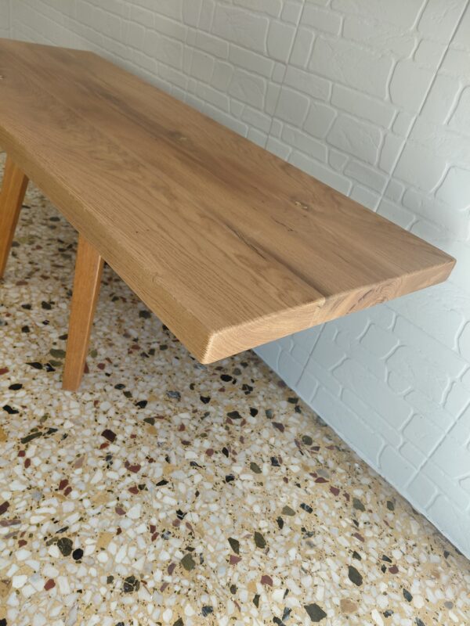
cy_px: 313
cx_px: 235
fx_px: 453
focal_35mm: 25
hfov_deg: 54.9
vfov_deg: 69.4
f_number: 1.8
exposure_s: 1/173
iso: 50
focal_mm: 4.69
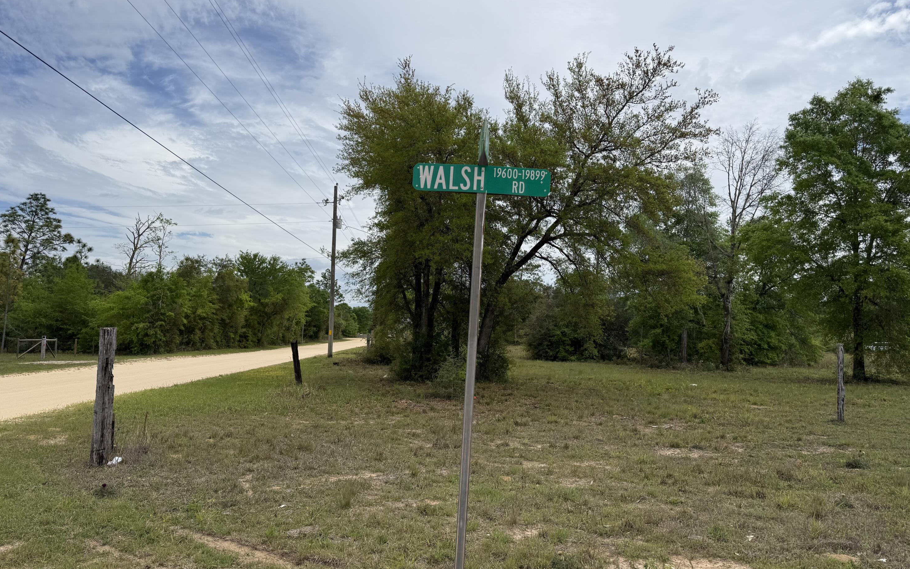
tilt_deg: +6.8
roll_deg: -0.8
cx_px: 448
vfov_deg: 47.6
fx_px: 645
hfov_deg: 70.4
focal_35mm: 26
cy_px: 261
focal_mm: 6.76
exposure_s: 1/8130
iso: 80
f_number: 1.78
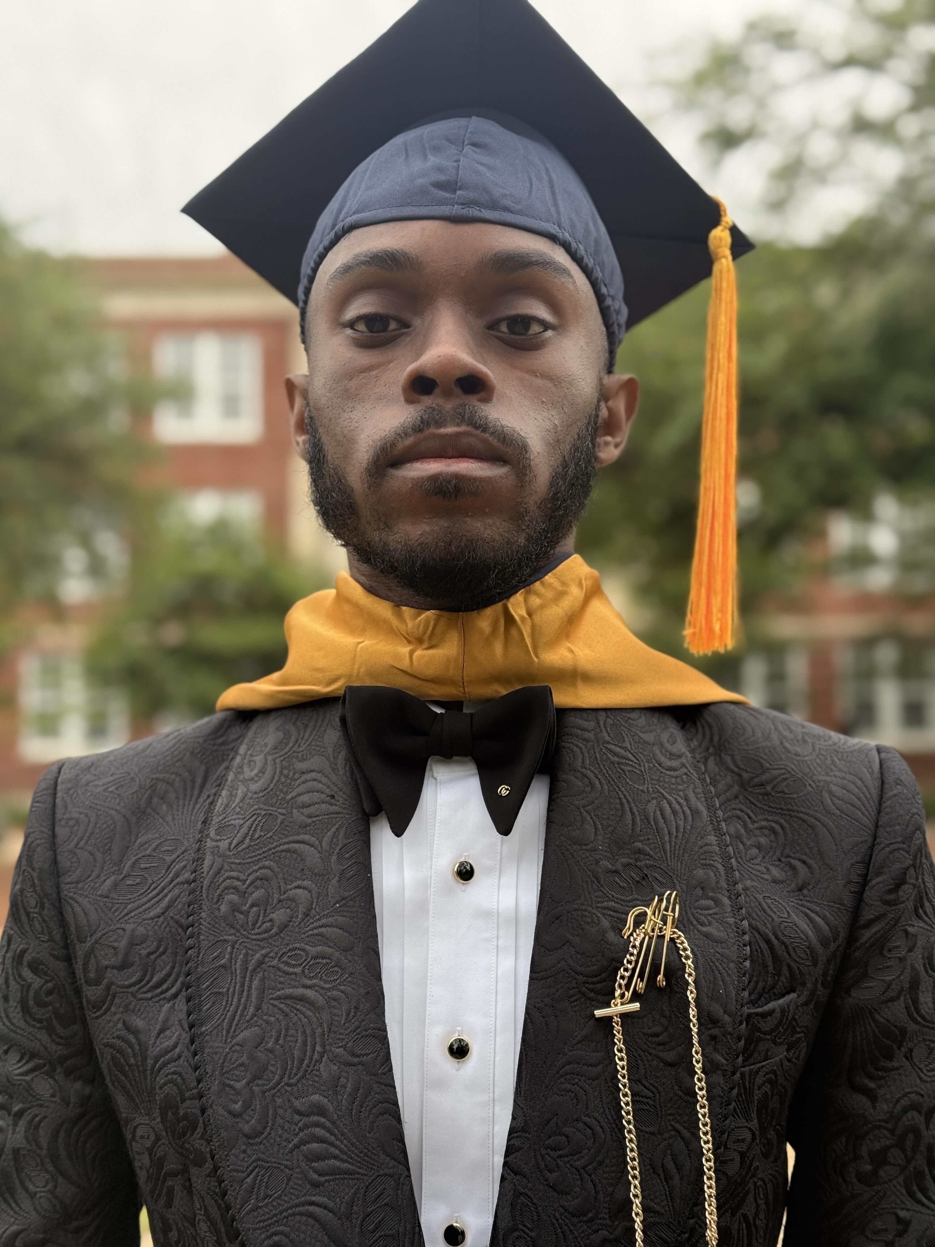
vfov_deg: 39.7
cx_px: 468
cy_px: 624
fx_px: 1729
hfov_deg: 30.3
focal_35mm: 48
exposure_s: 1/636
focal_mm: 6.76
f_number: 1.78
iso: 100
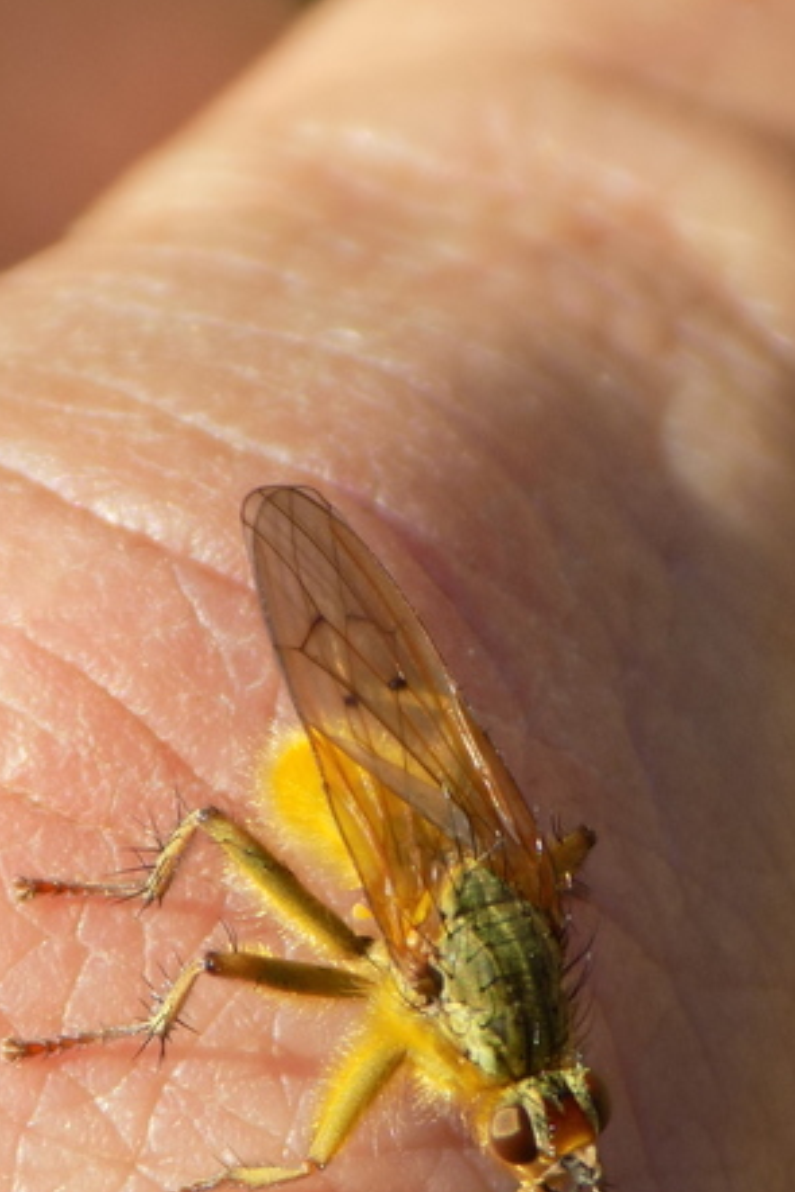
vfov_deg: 7.8
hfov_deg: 5.2
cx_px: 424
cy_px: 823
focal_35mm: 265
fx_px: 8771
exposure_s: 1/250
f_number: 5
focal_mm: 23.4
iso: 80
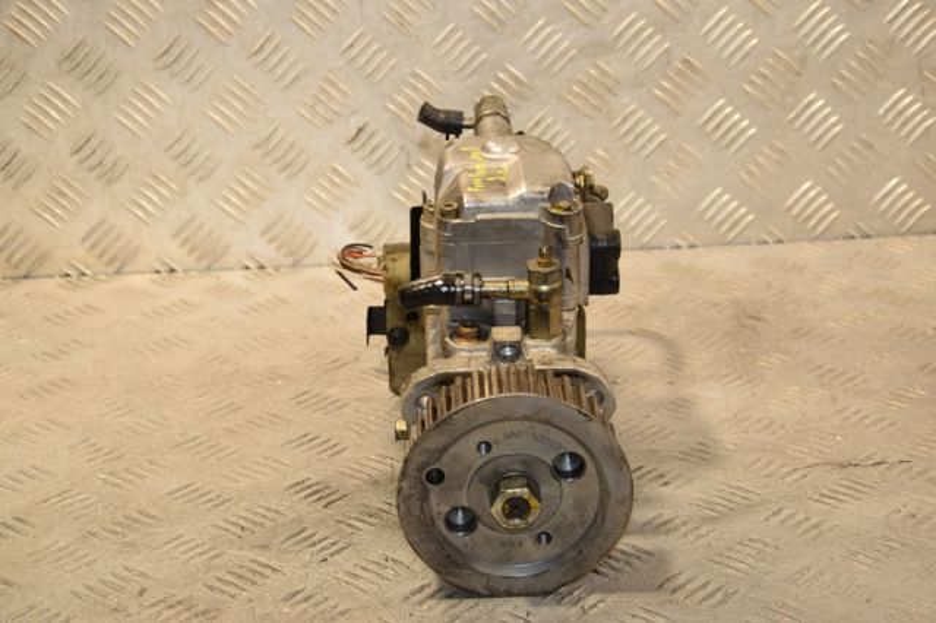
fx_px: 2027
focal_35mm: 78
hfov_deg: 26.0
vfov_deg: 17.5
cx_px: 468
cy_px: 312
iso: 800
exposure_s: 1/200
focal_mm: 52
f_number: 6.3
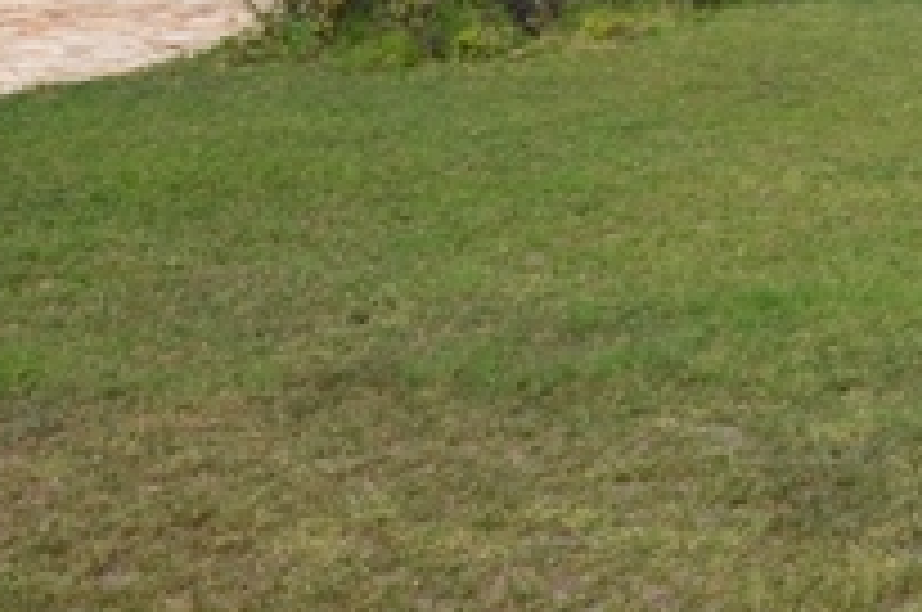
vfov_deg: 16.1
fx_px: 1918
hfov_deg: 18.6
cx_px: 1804
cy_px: -396
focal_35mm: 75
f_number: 9
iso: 100
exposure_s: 1/320
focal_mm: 10
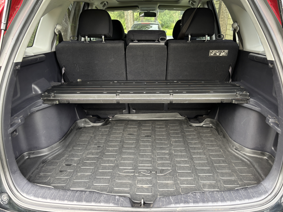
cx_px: 146
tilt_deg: -22.5
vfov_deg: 51.4
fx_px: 221
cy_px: 105
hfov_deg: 65.3
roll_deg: -0.8
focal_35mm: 27
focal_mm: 5.96
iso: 125
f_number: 1.6
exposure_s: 1/92
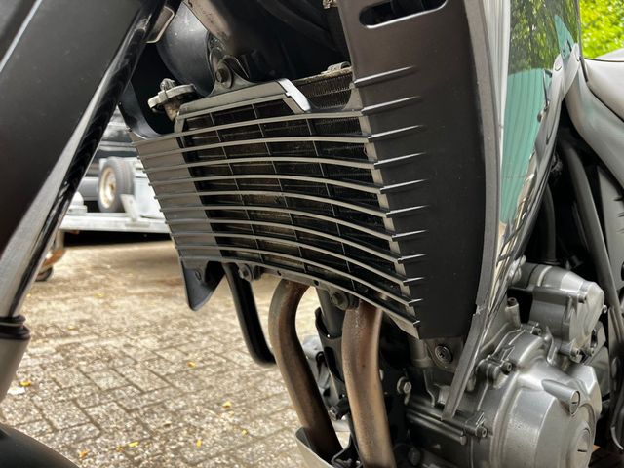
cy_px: 234
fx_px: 469
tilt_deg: -5.4
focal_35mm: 26
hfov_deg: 67.3
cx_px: 312
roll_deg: -2.6
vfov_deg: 53.1
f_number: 1.6
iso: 64
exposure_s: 1/122
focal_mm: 5.1
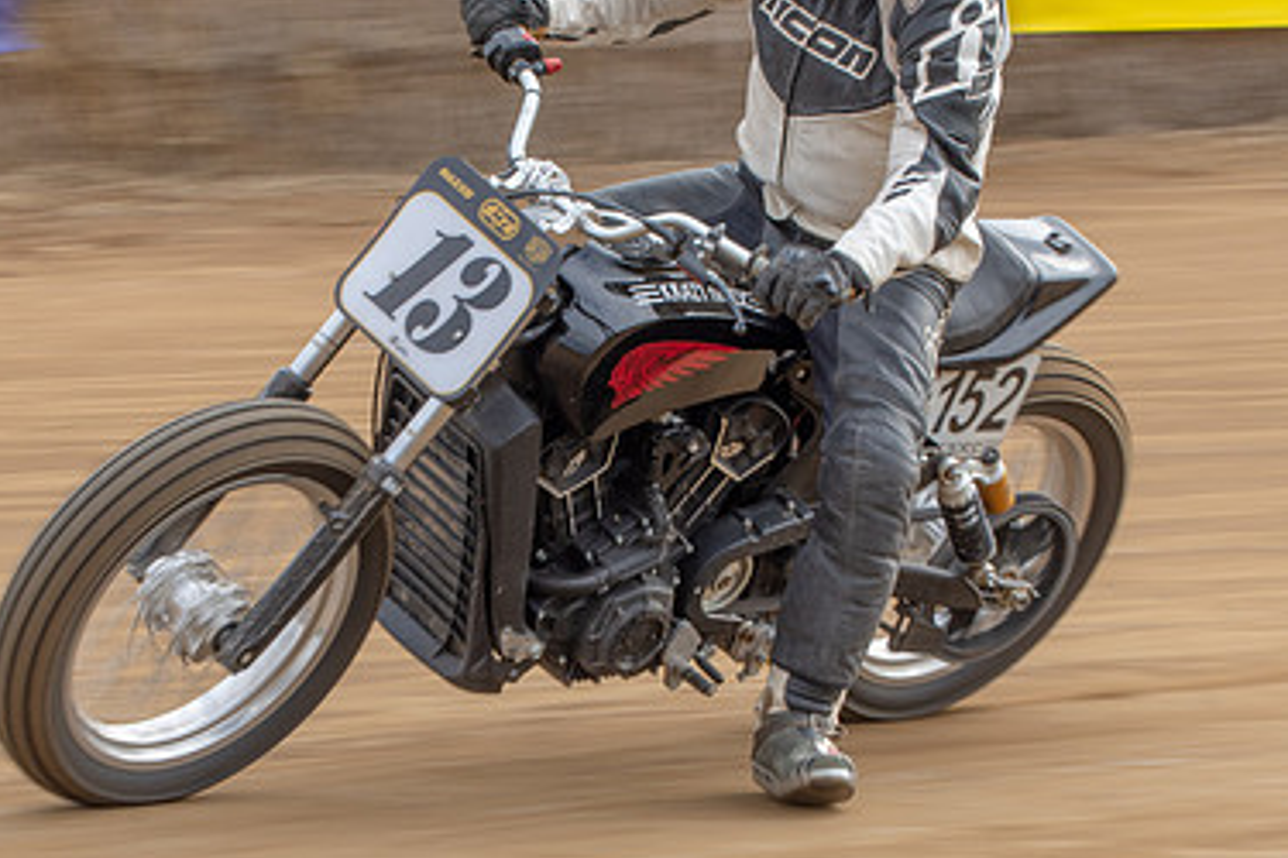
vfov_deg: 6.2
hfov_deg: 9.3
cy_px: 377
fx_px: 7942
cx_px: 453
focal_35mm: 222
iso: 320
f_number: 14
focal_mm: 82
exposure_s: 1/100
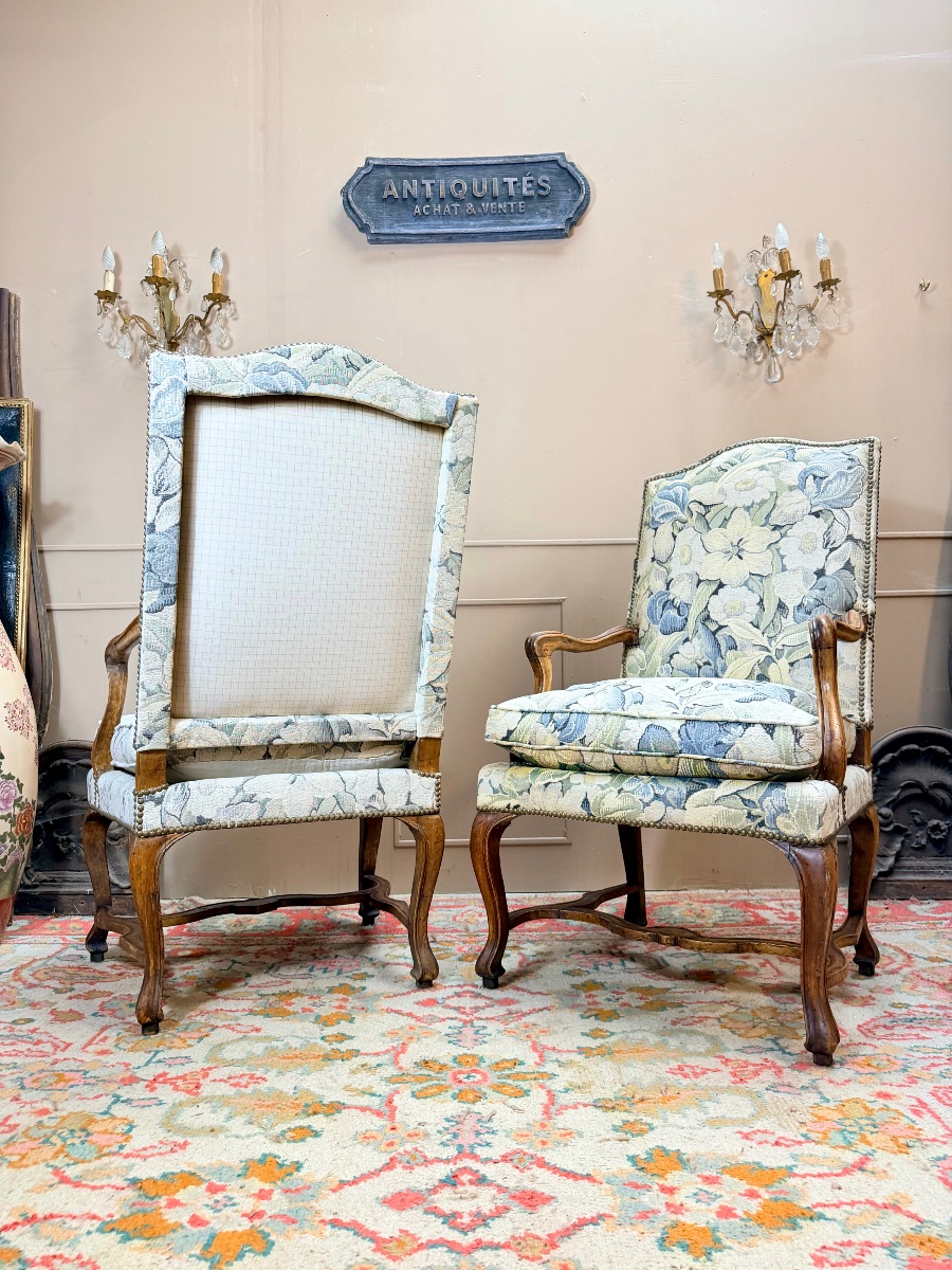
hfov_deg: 56.8
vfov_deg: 71.6
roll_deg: +0.9
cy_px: 635
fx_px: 880
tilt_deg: +4.0
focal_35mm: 24
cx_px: 476
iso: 250
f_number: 1.78
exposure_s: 1/50
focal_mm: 6.76
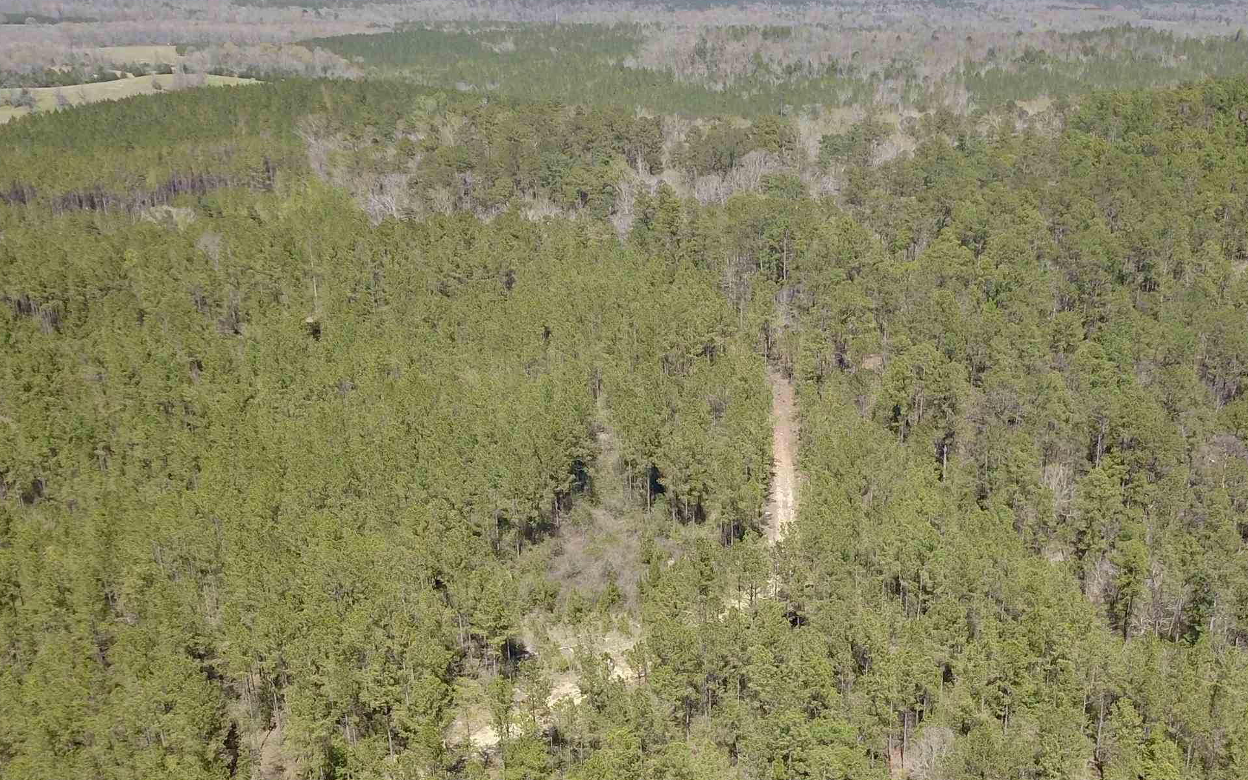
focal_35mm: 44
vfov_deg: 28.3
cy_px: 675
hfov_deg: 44.8
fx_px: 1497
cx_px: 789
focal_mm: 4.73
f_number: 2.2
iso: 100
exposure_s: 1/813
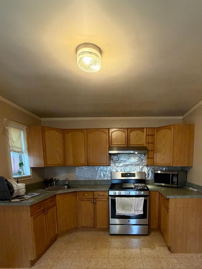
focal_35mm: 21
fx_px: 163
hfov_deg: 62.9
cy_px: 184
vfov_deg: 75.9
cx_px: 122
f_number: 2.2
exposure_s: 1/60
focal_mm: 2.22
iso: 400
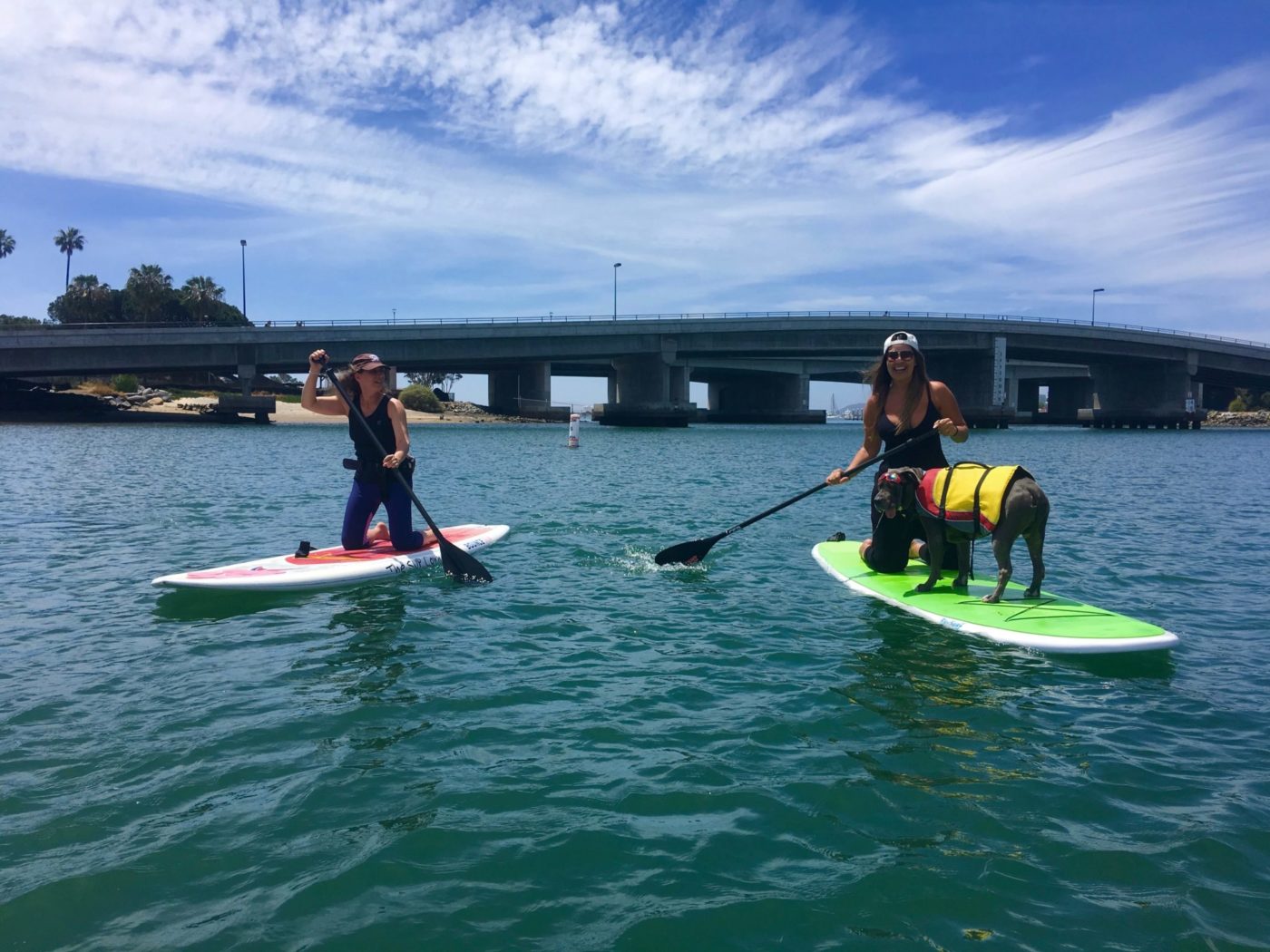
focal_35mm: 29
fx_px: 1064
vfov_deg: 48.2
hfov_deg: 61.7
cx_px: 635
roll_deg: -0.7
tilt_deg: -2.7
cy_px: 476
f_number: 2.2
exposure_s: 1/2024
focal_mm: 4.15
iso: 25
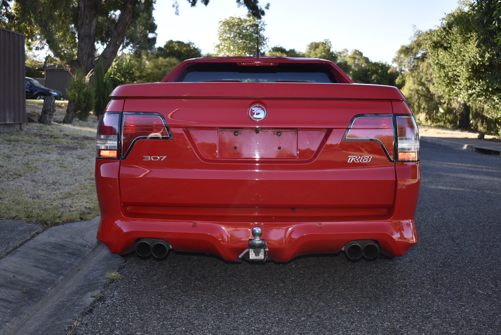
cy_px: 168
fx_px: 585
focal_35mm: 42
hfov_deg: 46.4
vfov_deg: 31.9
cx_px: 250
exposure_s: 1/200
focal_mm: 28
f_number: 5
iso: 110
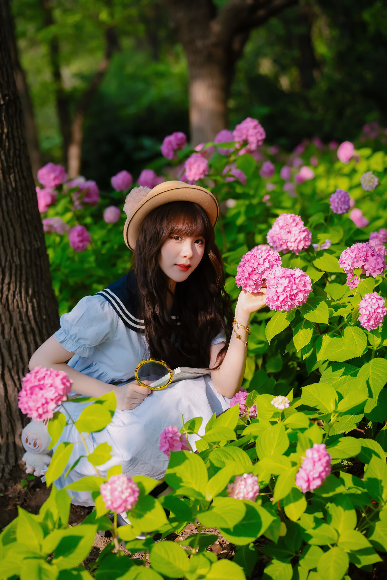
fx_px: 1145
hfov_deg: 19.2
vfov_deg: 28.5
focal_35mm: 71
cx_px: 194
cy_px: 290
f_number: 2.8
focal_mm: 71
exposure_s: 1/800
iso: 100
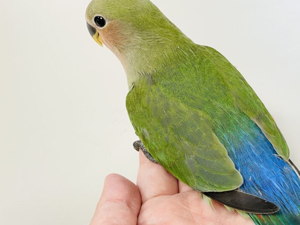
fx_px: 763
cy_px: 144
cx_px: 218
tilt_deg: -45.3
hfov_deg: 22.1
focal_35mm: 88
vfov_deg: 16.8
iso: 80
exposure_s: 1/99
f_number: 2
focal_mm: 6
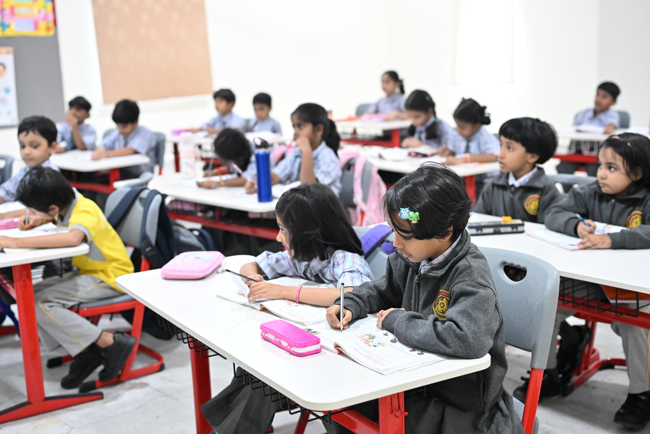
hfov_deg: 39.6
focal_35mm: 50
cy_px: 217
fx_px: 903
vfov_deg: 27.0
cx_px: 325
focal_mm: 50
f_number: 2.8
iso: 2500
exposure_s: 1/125
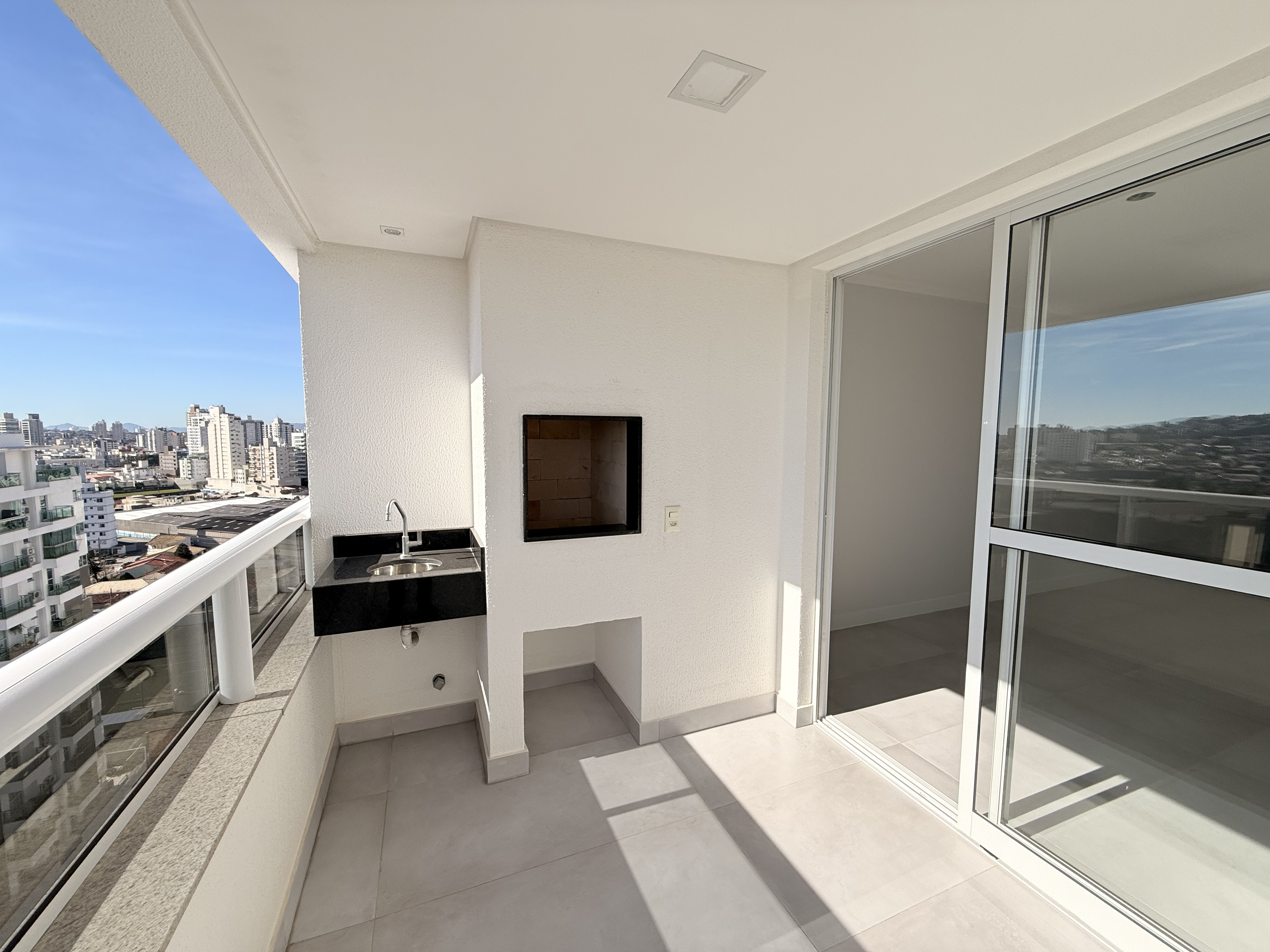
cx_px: 635
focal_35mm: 14
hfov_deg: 102.1
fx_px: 514
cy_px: 476
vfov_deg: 85.7
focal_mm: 2.22
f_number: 2.2
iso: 50
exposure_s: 1/1961
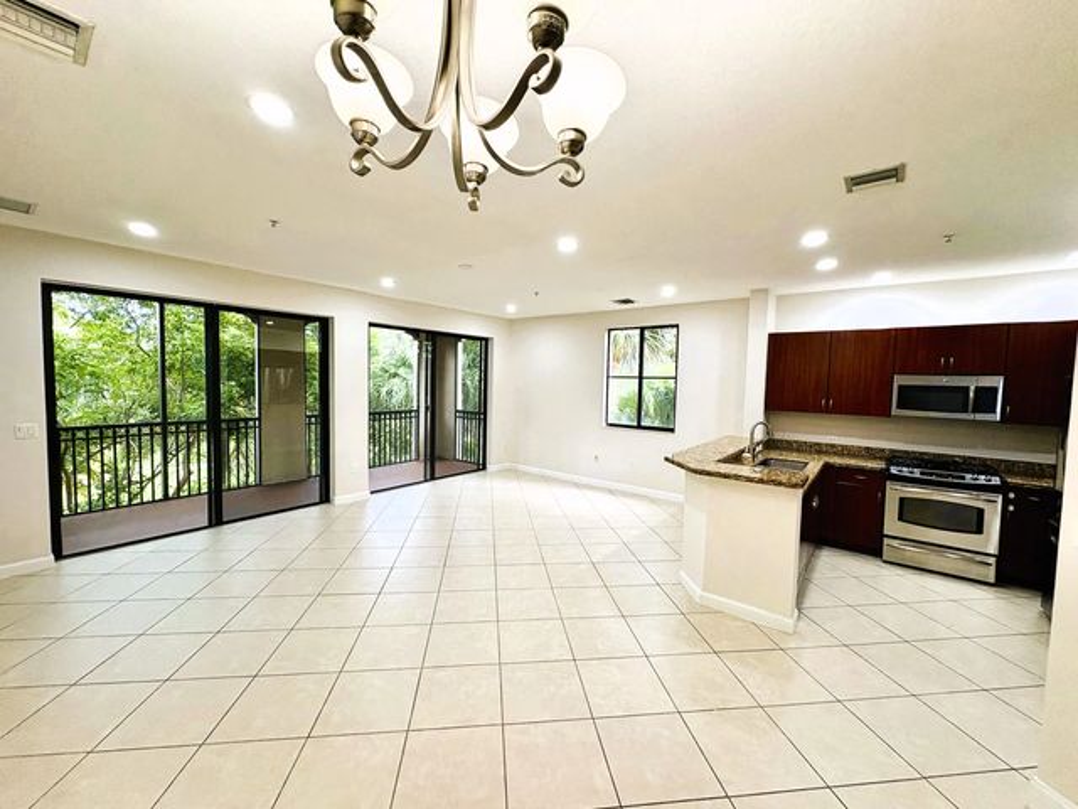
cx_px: 539
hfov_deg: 102.1
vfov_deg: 85.7
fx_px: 436
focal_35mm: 14
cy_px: 404
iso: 100
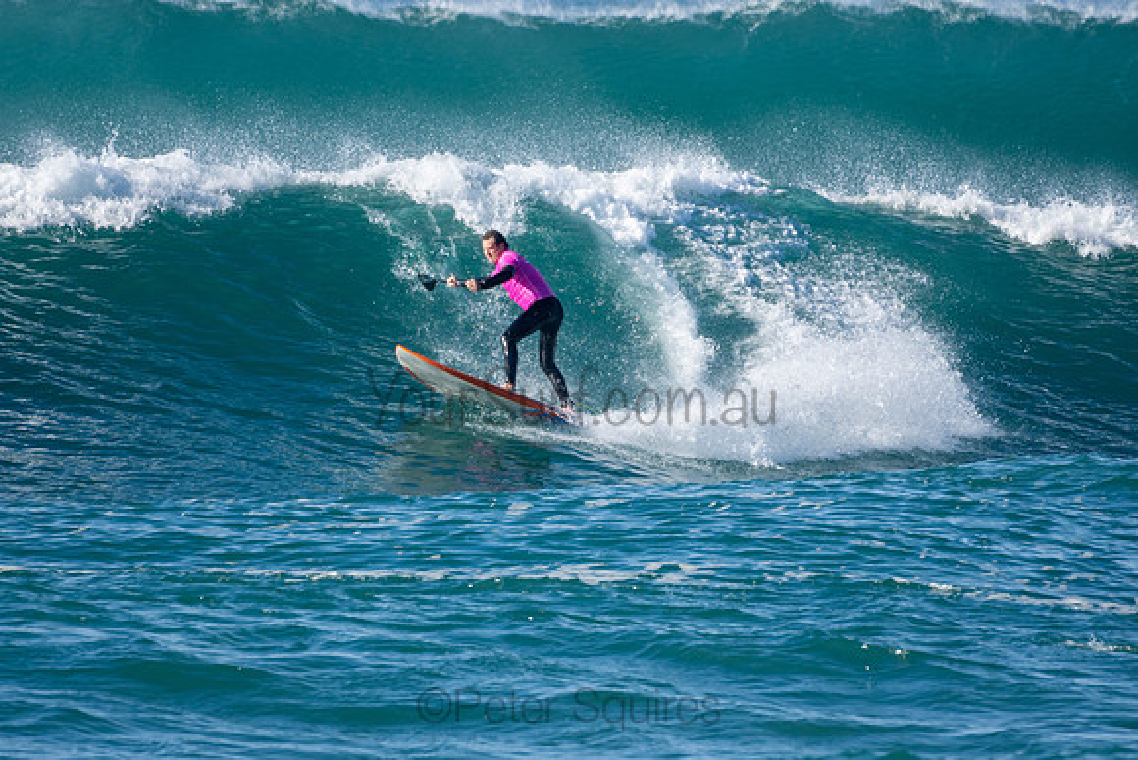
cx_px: 569
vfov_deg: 1.8
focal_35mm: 750
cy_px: 380
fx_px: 23713
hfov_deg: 2.7
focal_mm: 500
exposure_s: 1/1250
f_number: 5.6
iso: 320
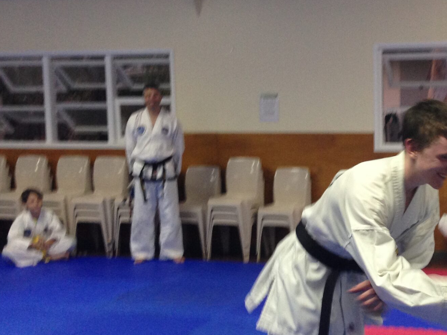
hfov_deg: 29.4
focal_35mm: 64
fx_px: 826
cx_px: 371
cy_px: 188
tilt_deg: -6.1
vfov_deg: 22.9
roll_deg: -0.5
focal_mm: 4.12
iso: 125
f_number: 2.4
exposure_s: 1/20
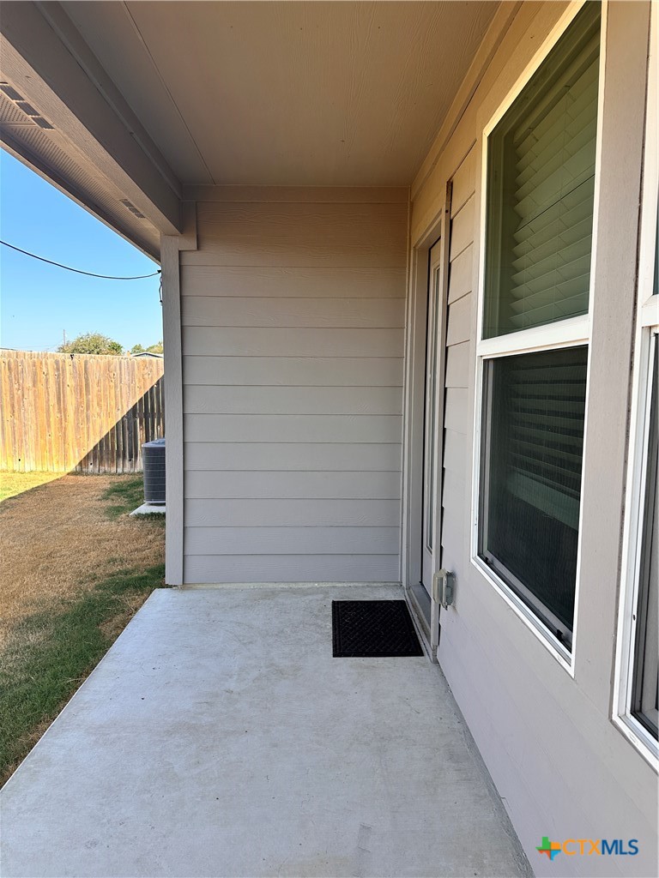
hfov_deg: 56.8
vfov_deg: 71.6
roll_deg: -0.1
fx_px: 609
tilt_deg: -4.9
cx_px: 330
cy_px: 439
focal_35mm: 24
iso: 80
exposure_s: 1/1144
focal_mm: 6.86
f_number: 1.78
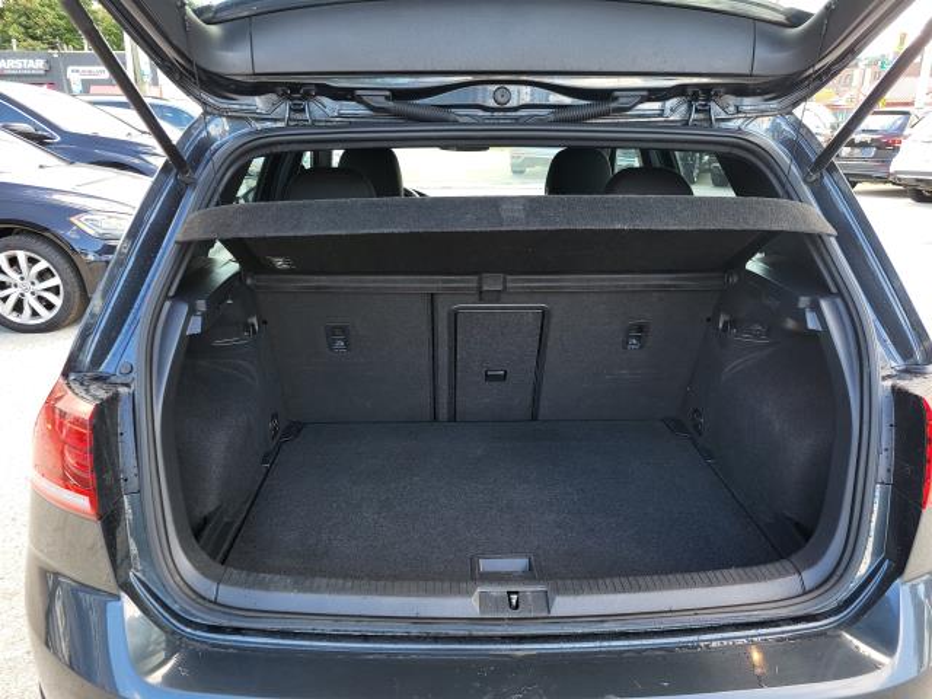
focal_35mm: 26
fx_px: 700
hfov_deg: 67.3
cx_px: 466
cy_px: 350
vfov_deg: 53.1
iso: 64
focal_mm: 5.4
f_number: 1.8
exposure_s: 1/120
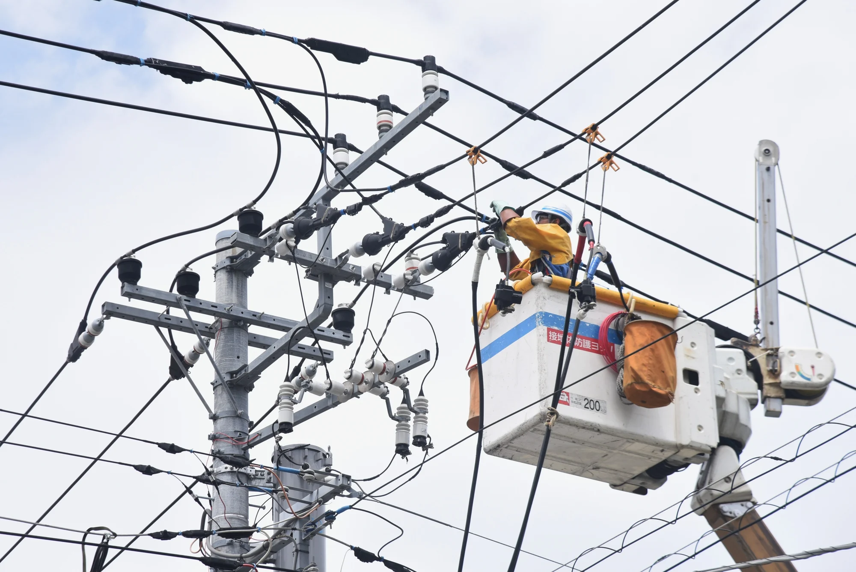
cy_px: 286
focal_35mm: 105
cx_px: 428
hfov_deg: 19.4
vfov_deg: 13.1
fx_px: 2497
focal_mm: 105
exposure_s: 1/500
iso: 320
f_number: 8
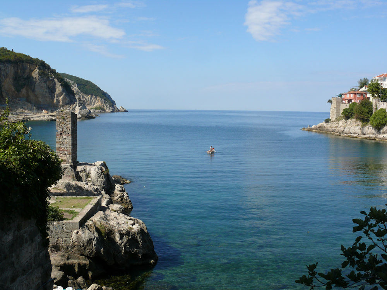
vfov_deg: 38.7
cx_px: 194
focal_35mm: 37
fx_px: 414
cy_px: 145
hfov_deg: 50.1
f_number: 5.6
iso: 100
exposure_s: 1/400
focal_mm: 7.8
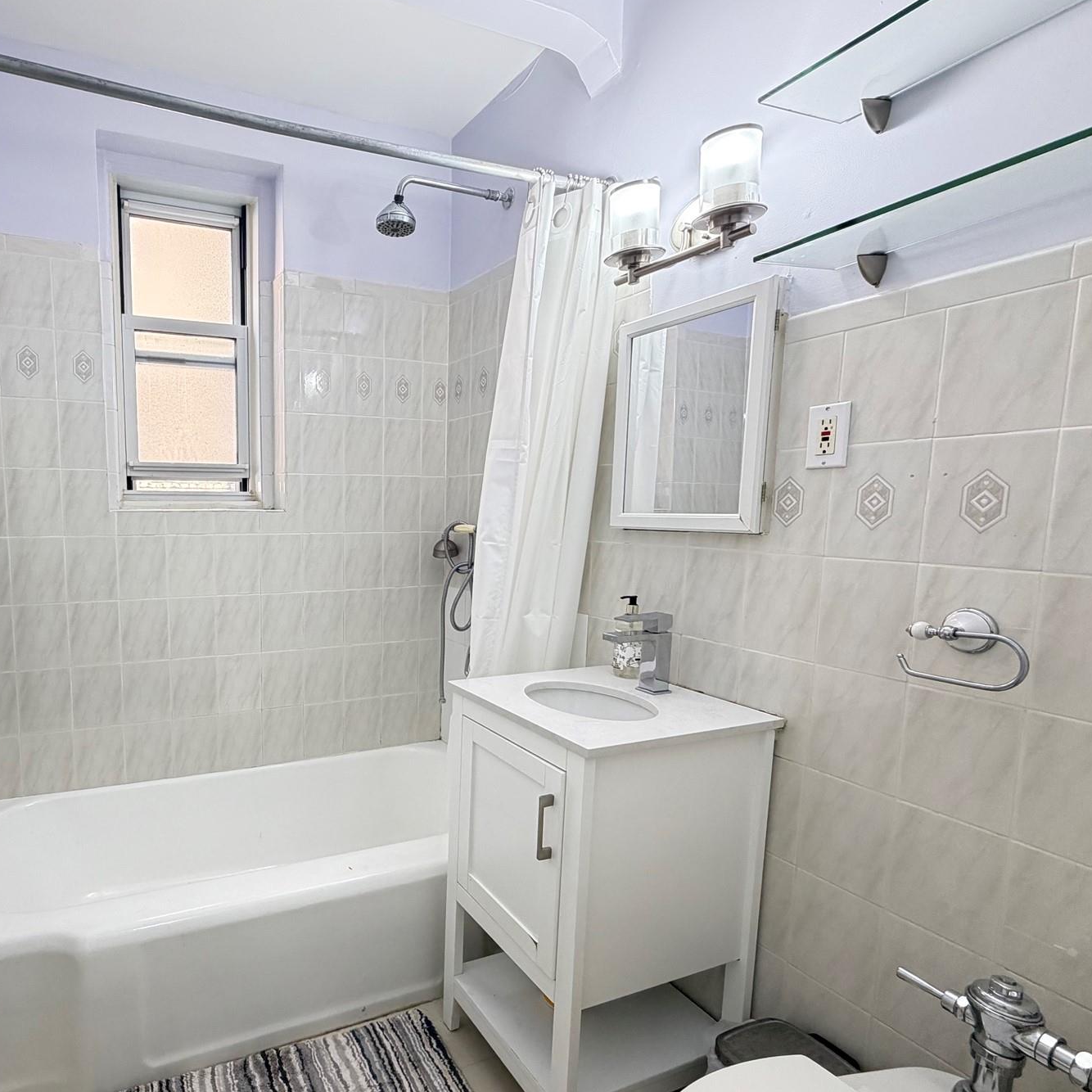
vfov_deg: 77.6
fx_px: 678
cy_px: 582
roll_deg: +0.1
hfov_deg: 74.7
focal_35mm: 19
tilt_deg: -6.1
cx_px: 343
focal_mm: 2.22
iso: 250
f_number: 2.2
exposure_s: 1/60
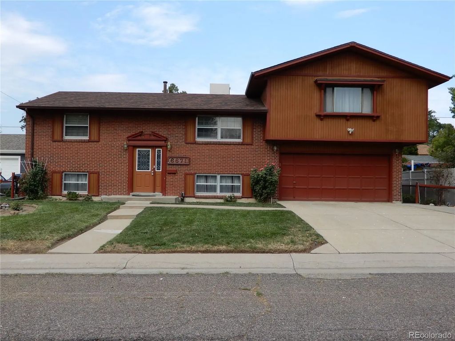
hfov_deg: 52.6
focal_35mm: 35
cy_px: 170
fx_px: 460
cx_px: 228
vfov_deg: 40.7
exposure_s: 1/320
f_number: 4
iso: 80
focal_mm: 6.2
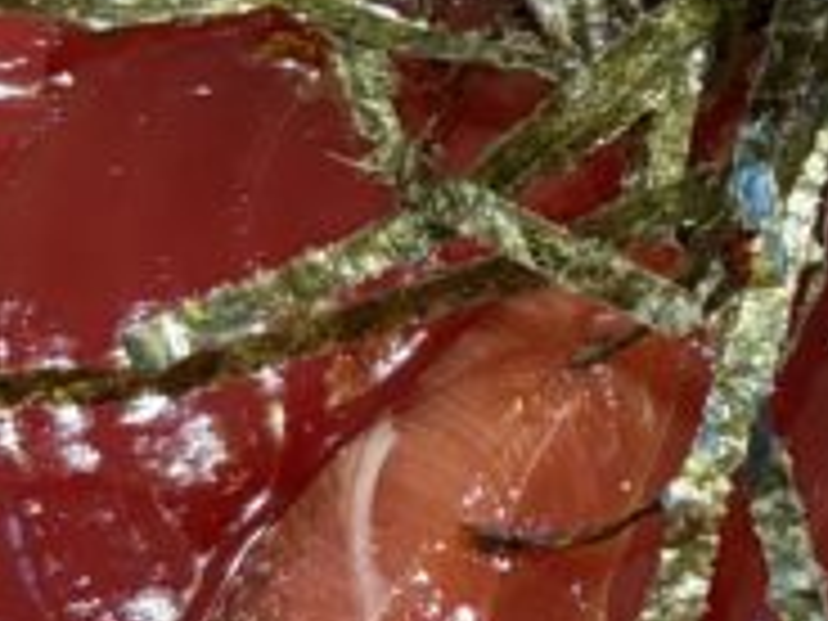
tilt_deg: -58.9
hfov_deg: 12.5
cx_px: 1436
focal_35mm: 145
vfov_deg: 10.2
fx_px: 3468
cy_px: 72
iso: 400
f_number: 1.6
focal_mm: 5.96
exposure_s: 1/60
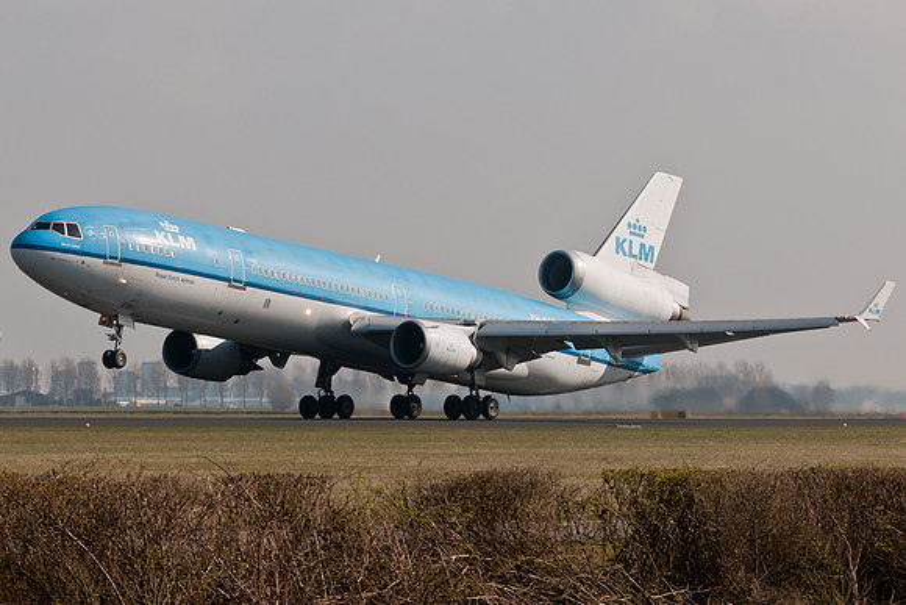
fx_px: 3851
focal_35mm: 153
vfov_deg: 9.0
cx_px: 453
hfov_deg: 13.4
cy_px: 302
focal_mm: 102
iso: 200
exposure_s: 1/800
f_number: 8
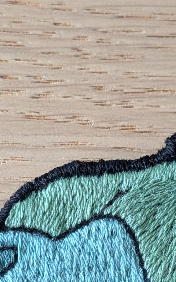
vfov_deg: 18.3
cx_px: 107
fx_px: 860
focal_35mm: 112
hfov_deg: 11.7
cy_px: 249
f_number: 1.7
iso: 277
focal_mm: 4.53
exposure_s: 1/44.3
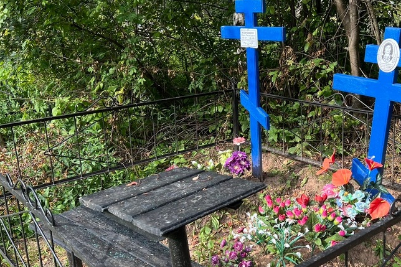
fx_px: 479
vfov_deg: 31.1
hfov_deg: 45.1
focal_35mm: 43
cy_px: 158
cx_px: 247
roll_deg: -1.2
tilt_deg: -17.8
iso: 50
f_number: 1.5
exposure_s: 1/404
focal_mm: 5.7
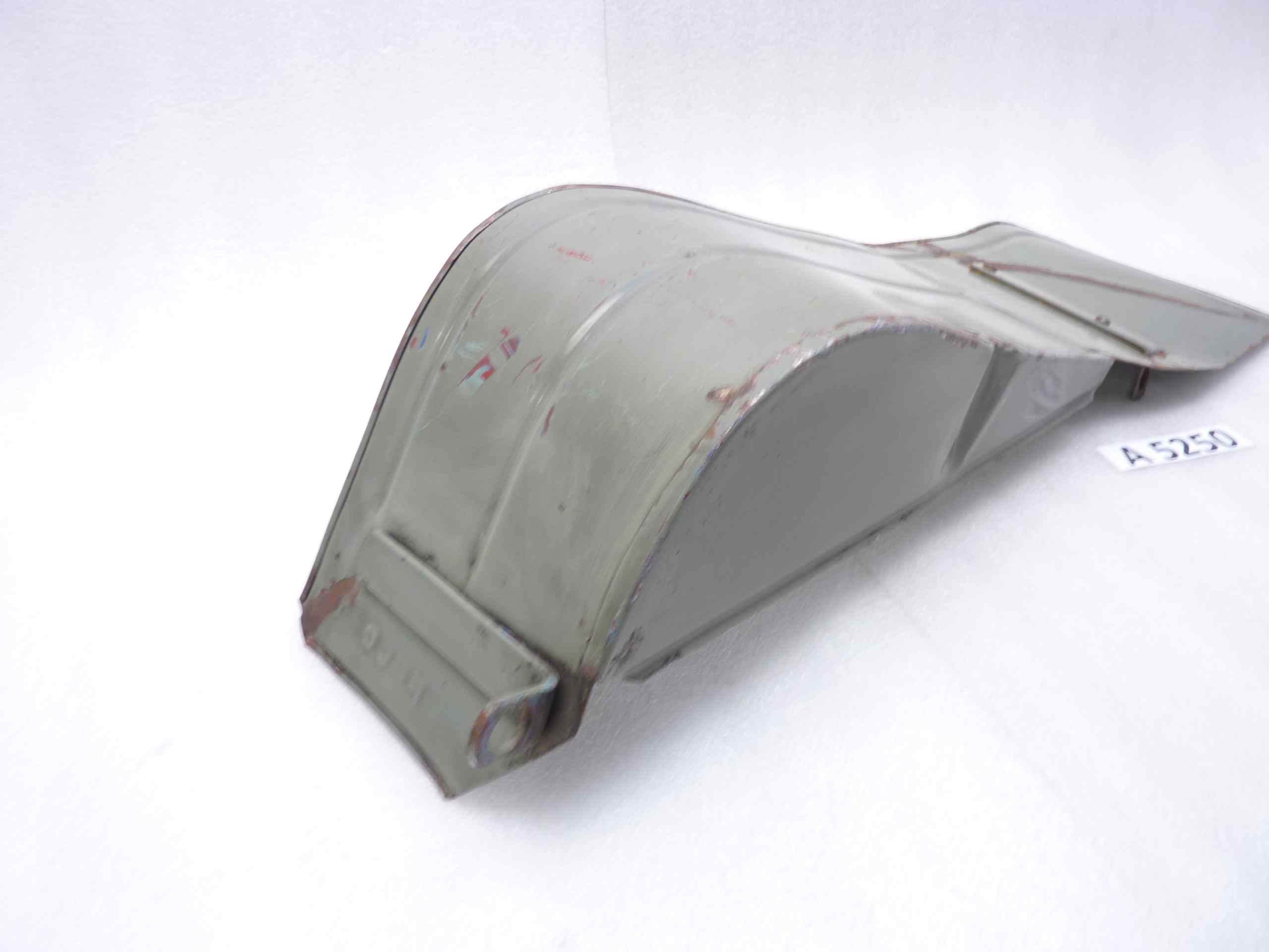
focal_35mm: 25
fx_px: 916
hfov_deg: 69.4
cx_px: 634
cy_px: 476
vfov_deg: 54.9
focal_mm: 4.1
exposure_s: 1/8
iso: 80
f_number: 3.3
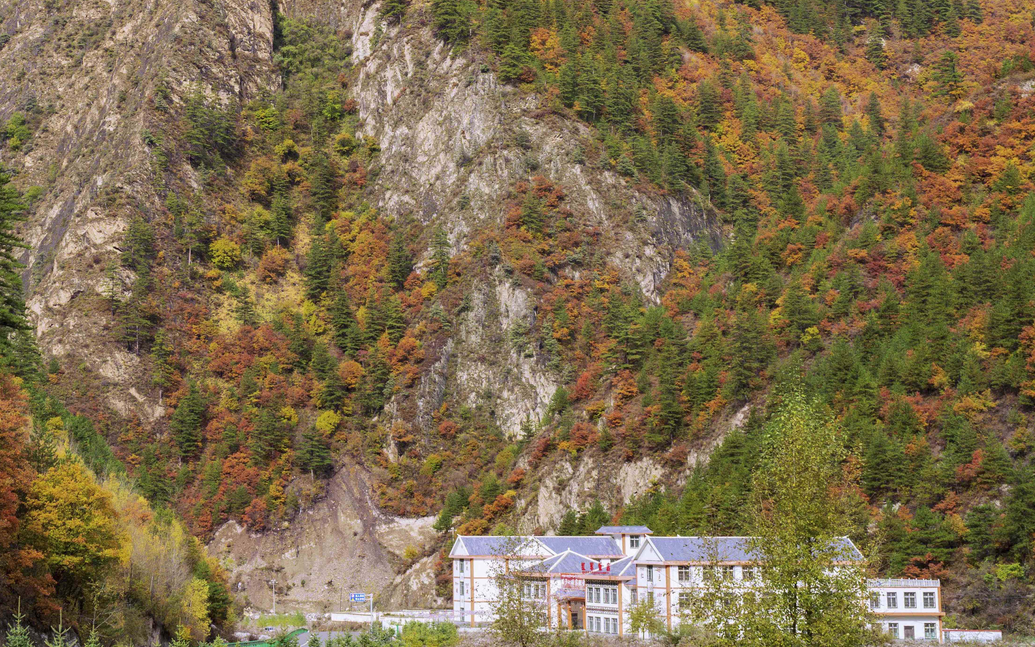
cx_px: 358
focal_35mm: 92
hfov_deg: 22.5
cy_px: 37
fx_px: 2595
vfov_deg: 14.0
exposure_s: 1/80
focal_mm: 50
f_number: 8
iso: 100
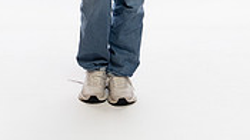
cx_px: 103
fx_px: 894
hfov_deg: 15.9
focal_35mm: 135
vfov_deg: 8.4
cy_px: -164
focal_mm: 50
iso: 640
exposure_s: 1/250
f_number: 5.6
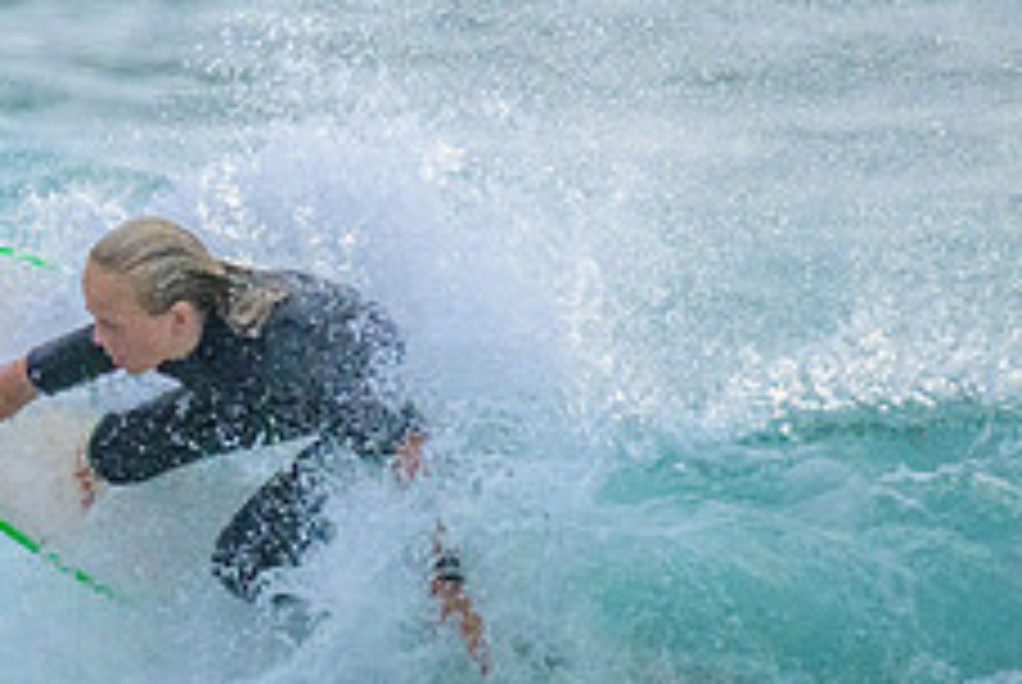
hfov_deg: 0.7
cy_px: 390
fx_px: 79875
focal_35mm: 2810
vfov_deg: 0.5
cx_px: -481
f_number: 11
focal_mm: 800
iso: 3600
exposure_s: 1/2000
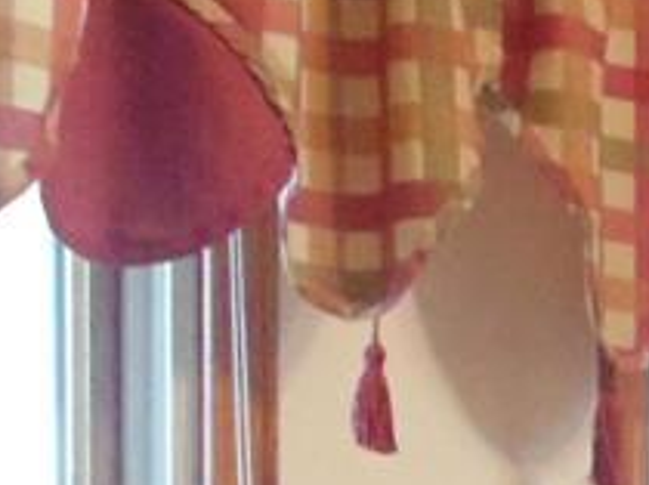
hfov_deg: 10.5
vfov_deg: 7.9
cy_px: 1341
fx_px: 3146
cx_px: 1425
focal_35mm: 168
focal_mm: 4
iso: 320
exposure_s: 1/30
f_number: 3.1
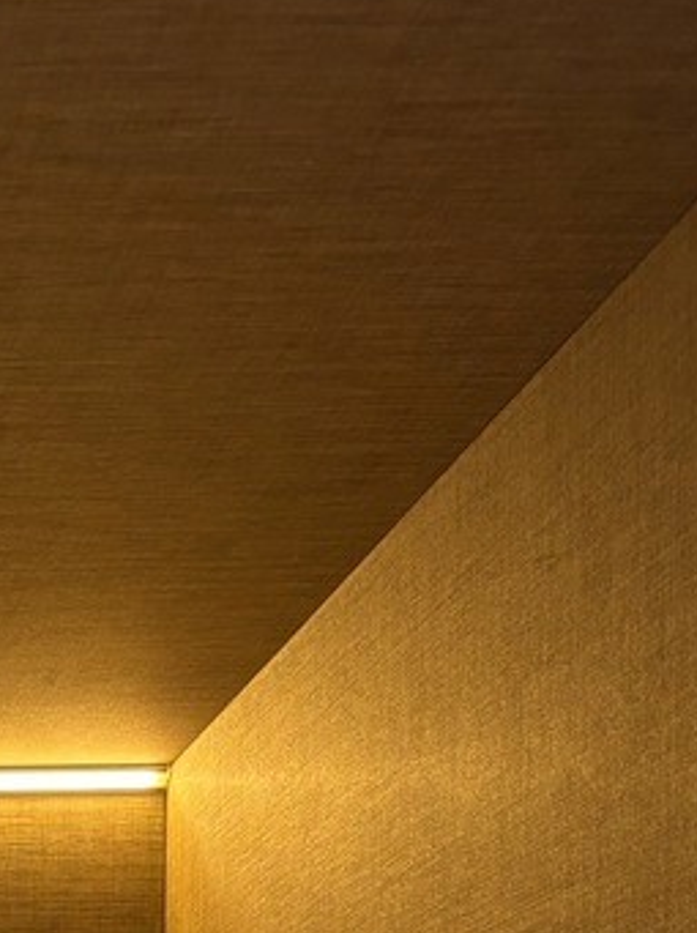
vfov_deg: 16.2
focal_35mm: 109
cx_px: -447
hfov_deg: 12.6
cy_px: 1475
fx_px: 2932
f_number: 1.6
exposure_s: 1/50
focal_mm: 5.96
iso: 100
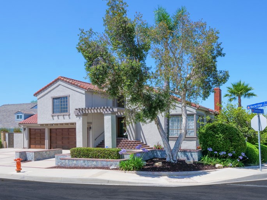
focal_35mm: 33
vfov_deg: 42.5
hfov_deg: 55.4
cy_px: 130
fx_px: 254
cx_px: 137
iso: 200
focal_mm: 11
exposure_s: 1/125
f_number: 14
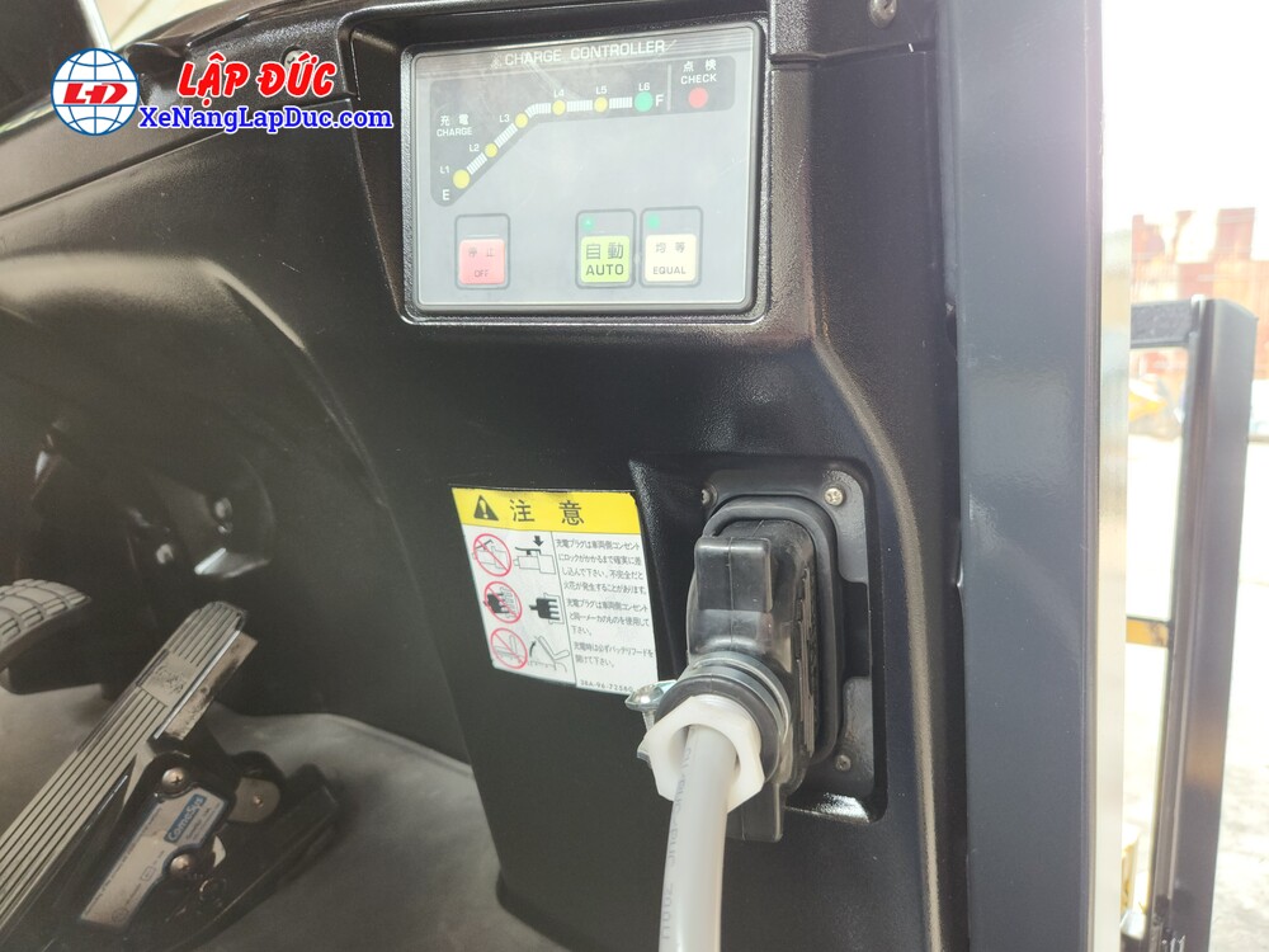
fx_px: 843
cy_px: 476
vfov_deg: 58.9
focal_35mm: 23
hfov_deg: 73.9
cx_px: 634
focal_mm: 5.4
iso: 80
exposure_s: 1/60
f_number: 1.8
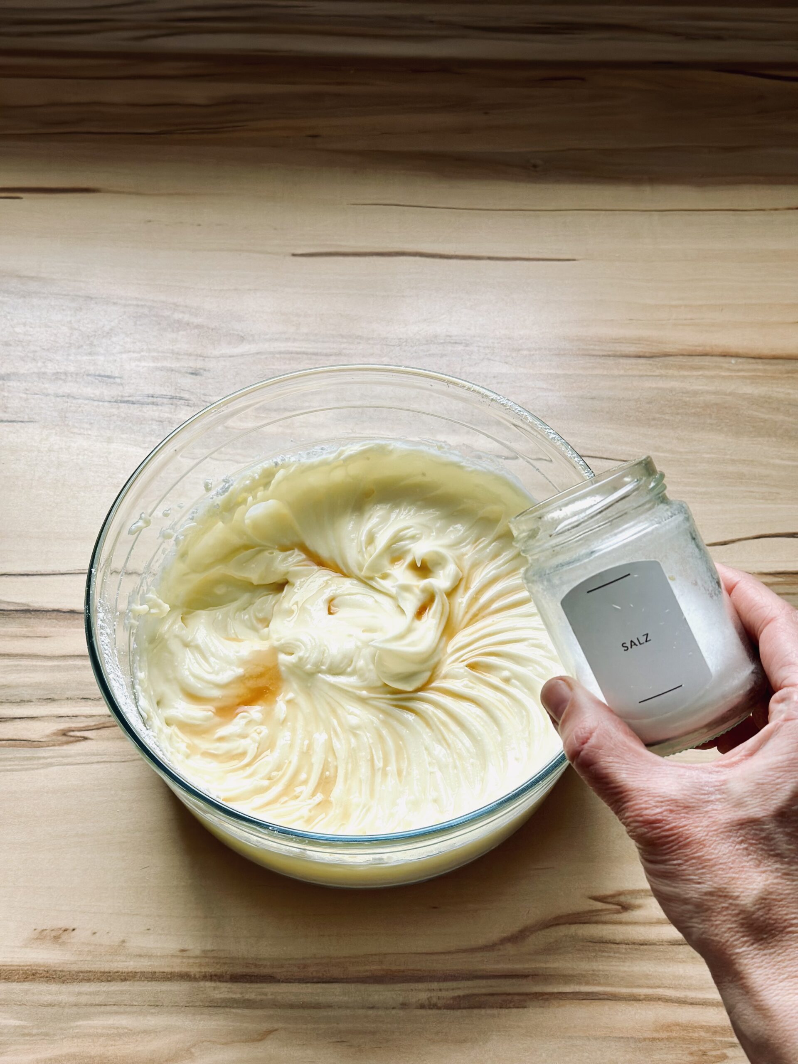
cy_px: 532
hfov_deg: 30.3
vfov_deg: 39.7
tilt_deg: -58.7
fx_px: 1475
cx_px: 399
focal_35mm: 48
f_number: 1.78
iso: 80
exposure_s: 1/216
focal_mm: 6.86
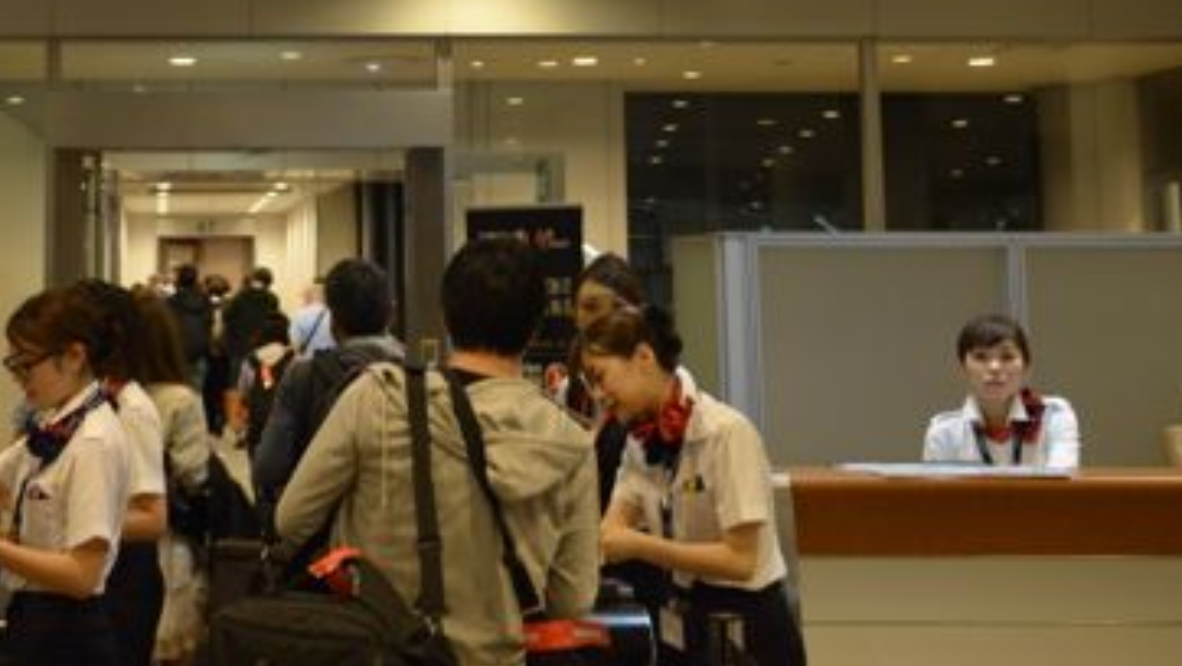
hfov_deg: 28.1
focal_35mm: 74
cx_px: 287
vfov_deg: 16.0
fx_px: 2320
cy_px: -21
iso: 2000
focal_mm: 40
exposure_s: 1/50
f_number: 4
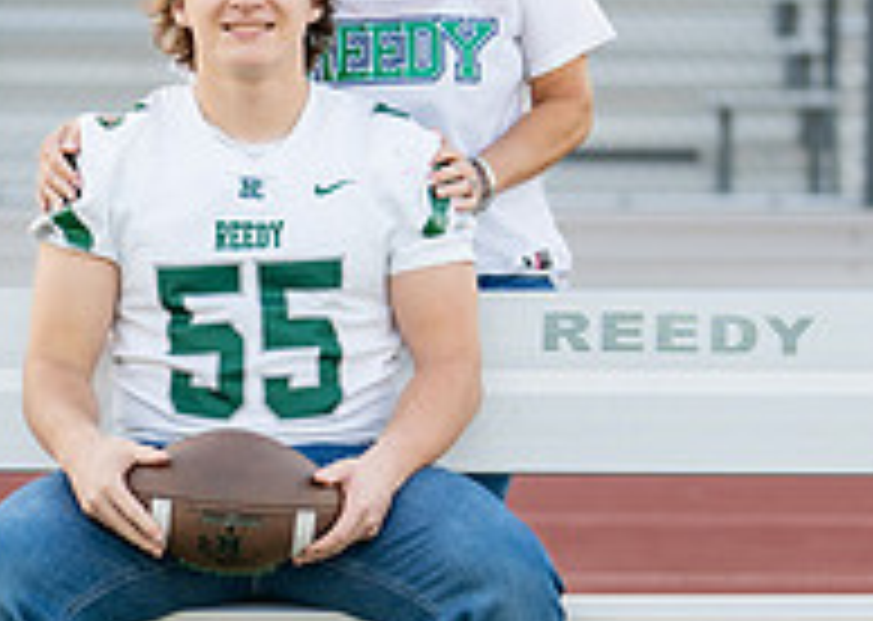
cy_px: 382
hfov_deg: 11.2
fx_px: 4432
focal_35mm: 179
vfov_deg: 8.0
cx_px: 362
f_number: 1.2
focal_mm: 50
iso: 100
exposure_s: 1/800
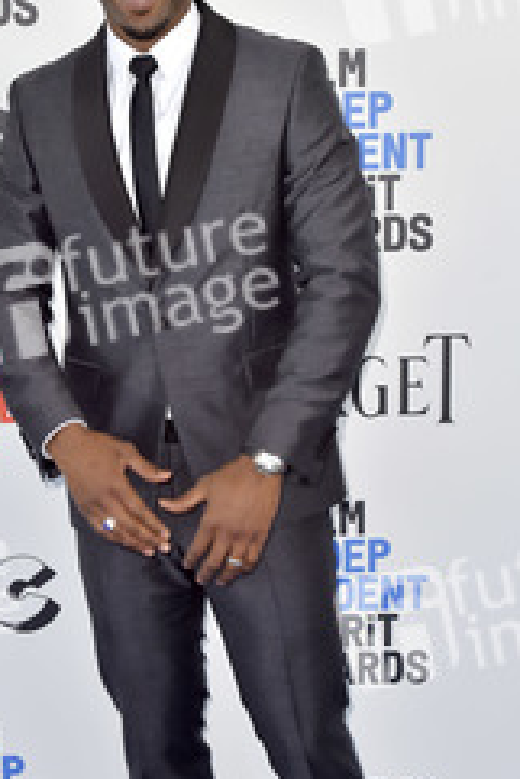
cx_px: 208
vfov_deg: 17.6
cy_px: 453
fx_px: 2510
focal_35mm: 116
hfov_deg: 11.8
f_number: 6.3
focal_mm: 70
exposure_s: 1/320
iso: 500
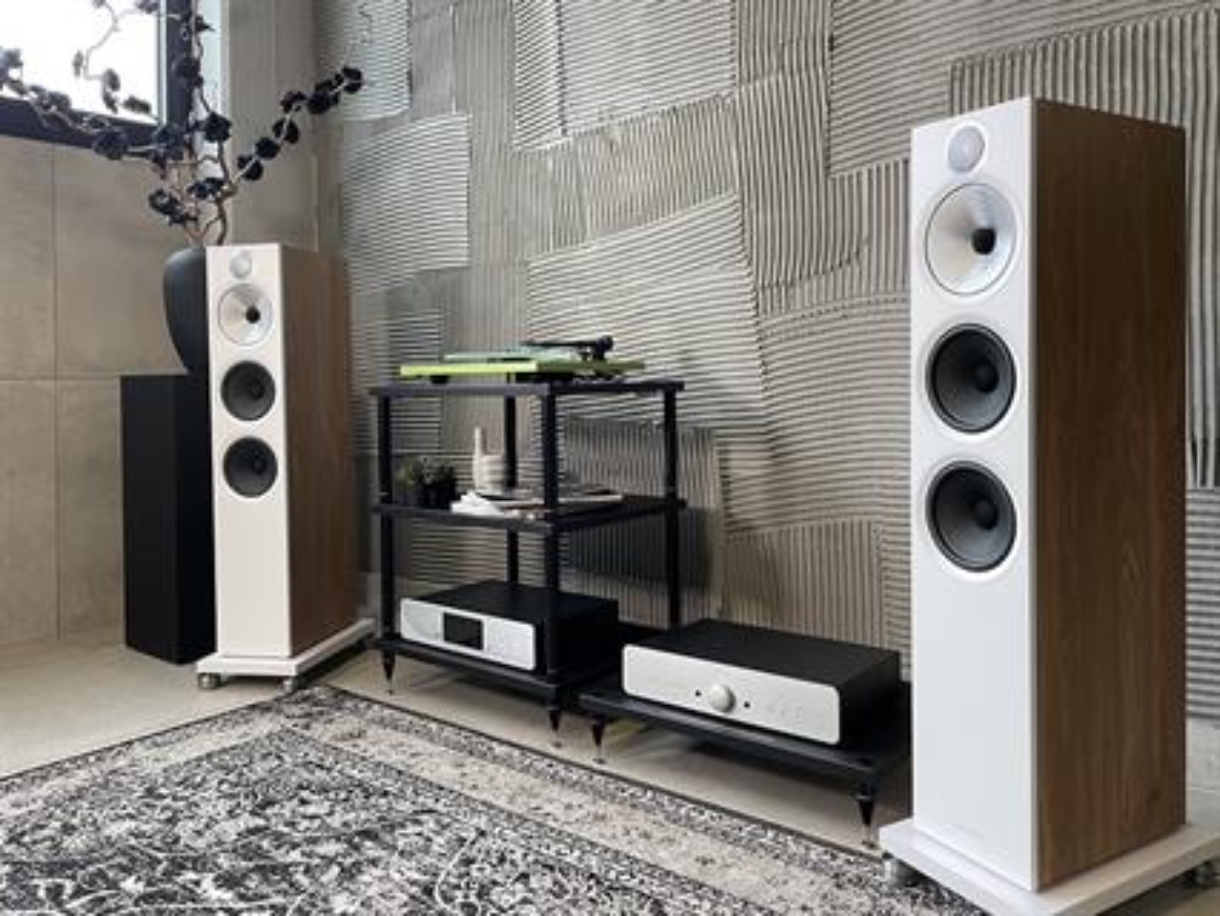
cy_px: 458
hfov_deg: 67.3
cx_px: 610
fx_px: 917
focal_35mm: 26
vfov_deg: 53.1
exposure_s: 1/86
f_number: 1.6
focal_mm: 4.2
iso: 125
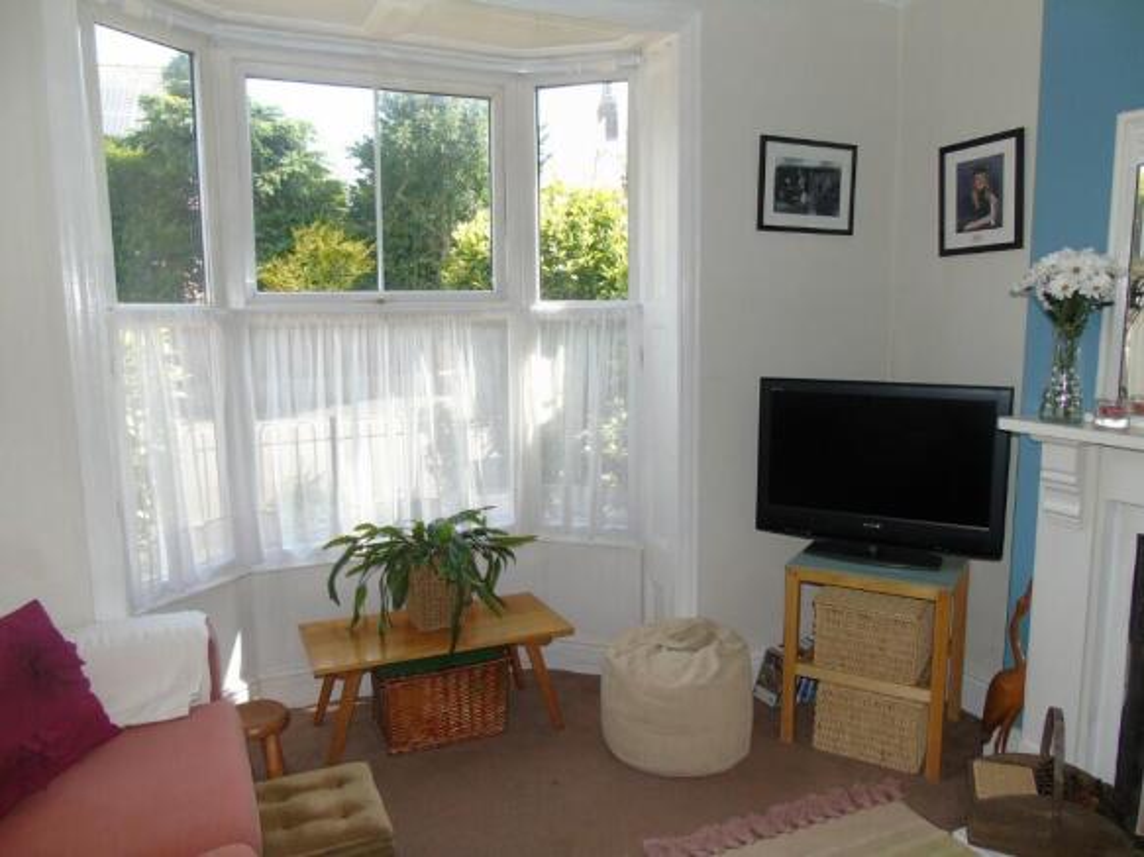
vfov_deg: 54.9
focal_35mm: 25
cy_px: 428
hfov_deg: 69.4
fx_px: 826
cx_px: 572
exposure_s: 1/100
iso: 80
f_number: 3.4
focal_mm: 4.4
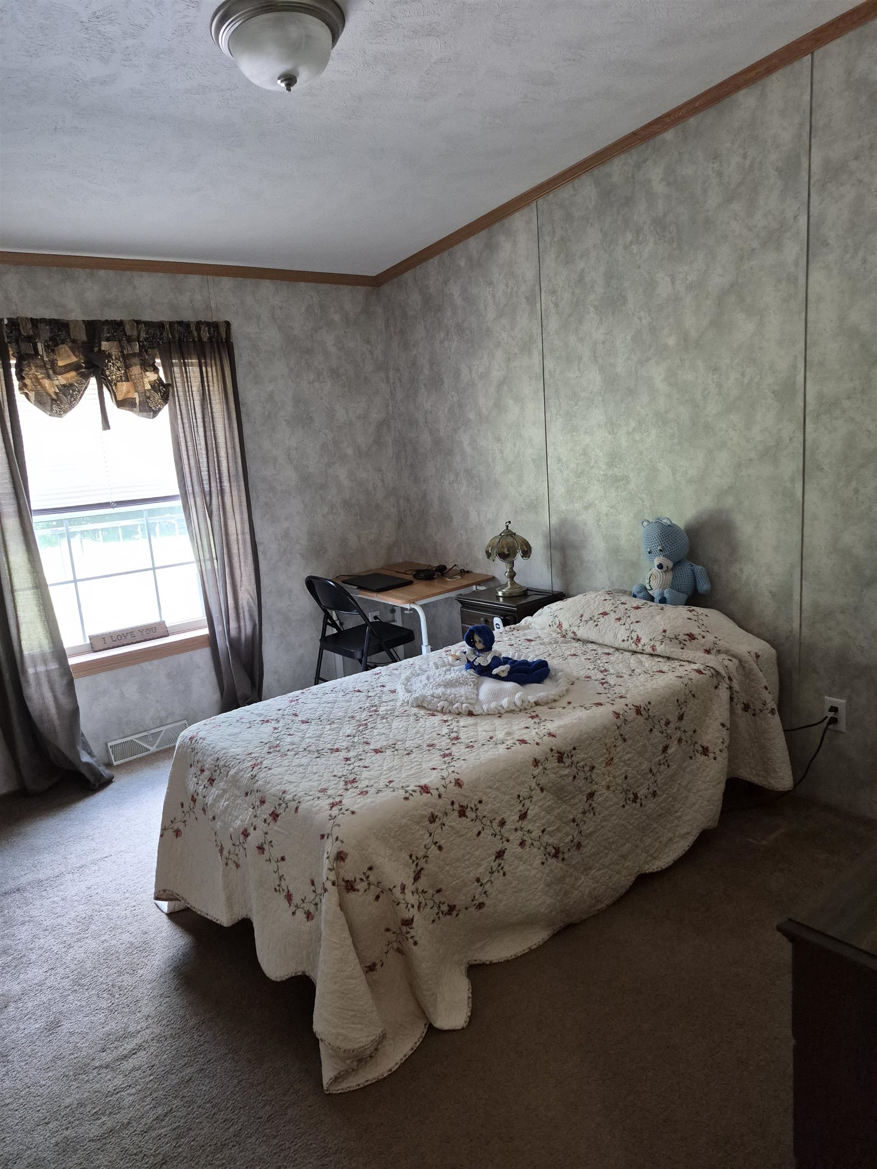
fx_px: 777
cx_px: 438
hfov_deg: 58.9
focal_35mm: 23
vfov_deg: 73.9
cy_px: 584
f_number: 1.8
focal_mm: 5.4
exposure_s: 1/120
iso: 800
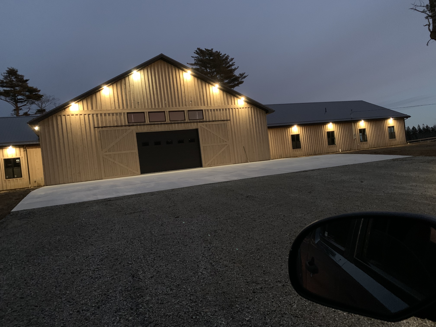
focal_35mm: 26
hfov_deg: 67.3
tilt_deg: +1.8
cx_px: 218
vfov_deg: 53.1
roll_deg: +7.0
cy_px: 164
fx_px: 327
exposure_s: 1/19
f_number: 1.8
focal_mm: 4.25
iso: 640
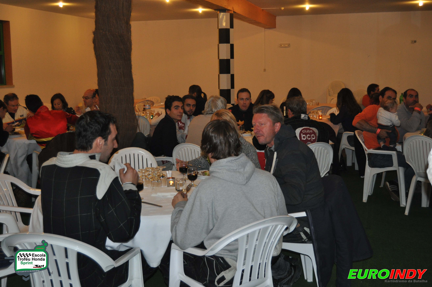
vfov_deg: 28.9
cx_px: 216
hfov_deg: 42.4
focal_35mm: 46
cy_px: 144
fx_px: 557
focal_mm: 31
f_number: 4.2
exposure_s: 1/60
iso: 800
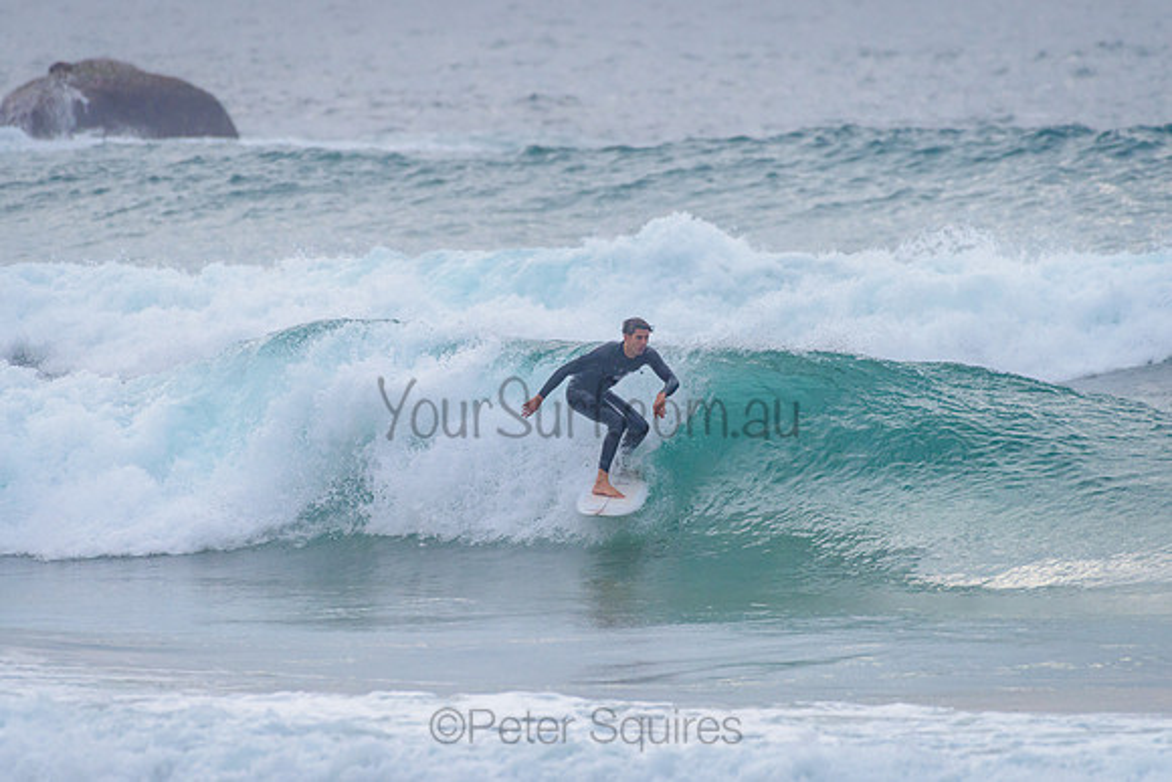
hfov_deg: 3.4
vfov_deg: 2.2
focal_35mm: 613
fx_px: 19965
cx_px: 568
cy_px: 384
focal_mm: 500
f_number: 5.6
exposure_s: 1/1600
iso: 560
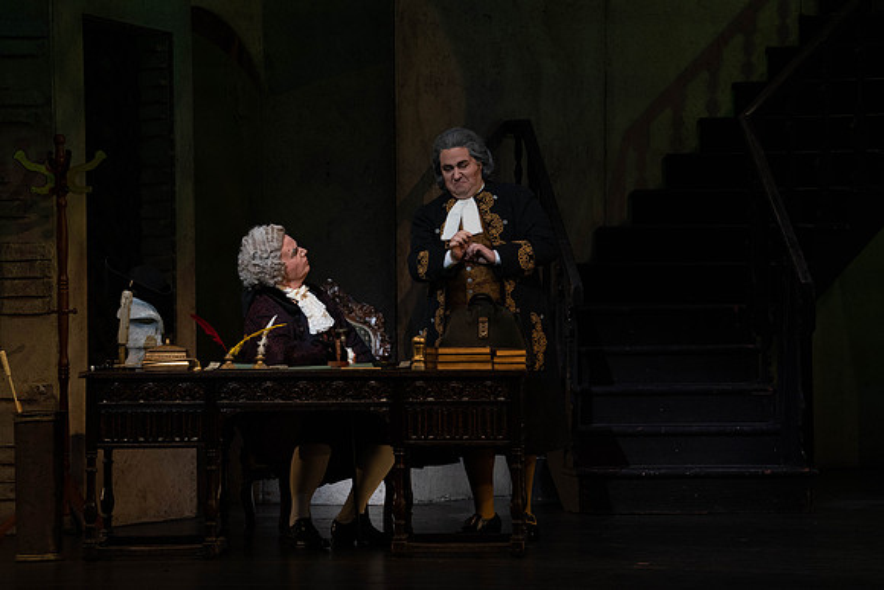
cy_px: 295
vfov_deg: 6.9
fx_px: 4912
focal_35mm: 200
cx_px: 442
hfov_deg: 10.3
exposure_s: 1/250
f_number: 9
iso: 3200
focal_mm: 200
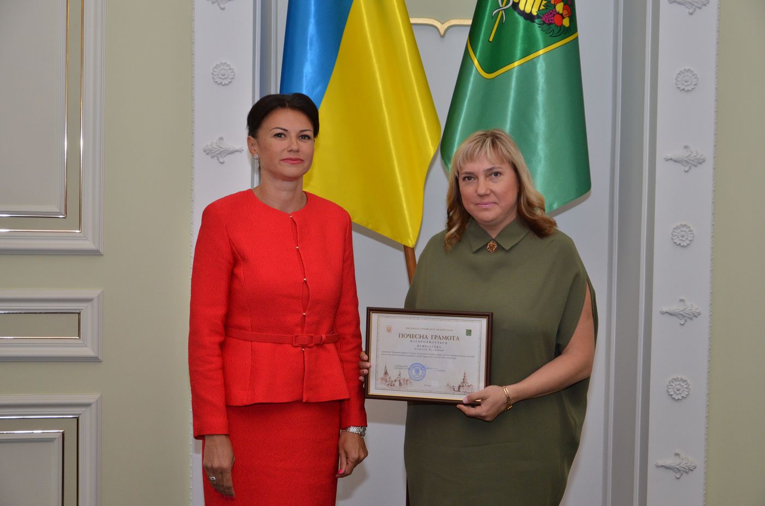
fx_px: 1431
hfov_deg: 29.9
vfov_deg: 20.1
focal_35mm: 68
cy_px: 253
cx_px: 382
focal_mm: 45
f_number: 4.8
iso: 800
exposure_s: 1/250
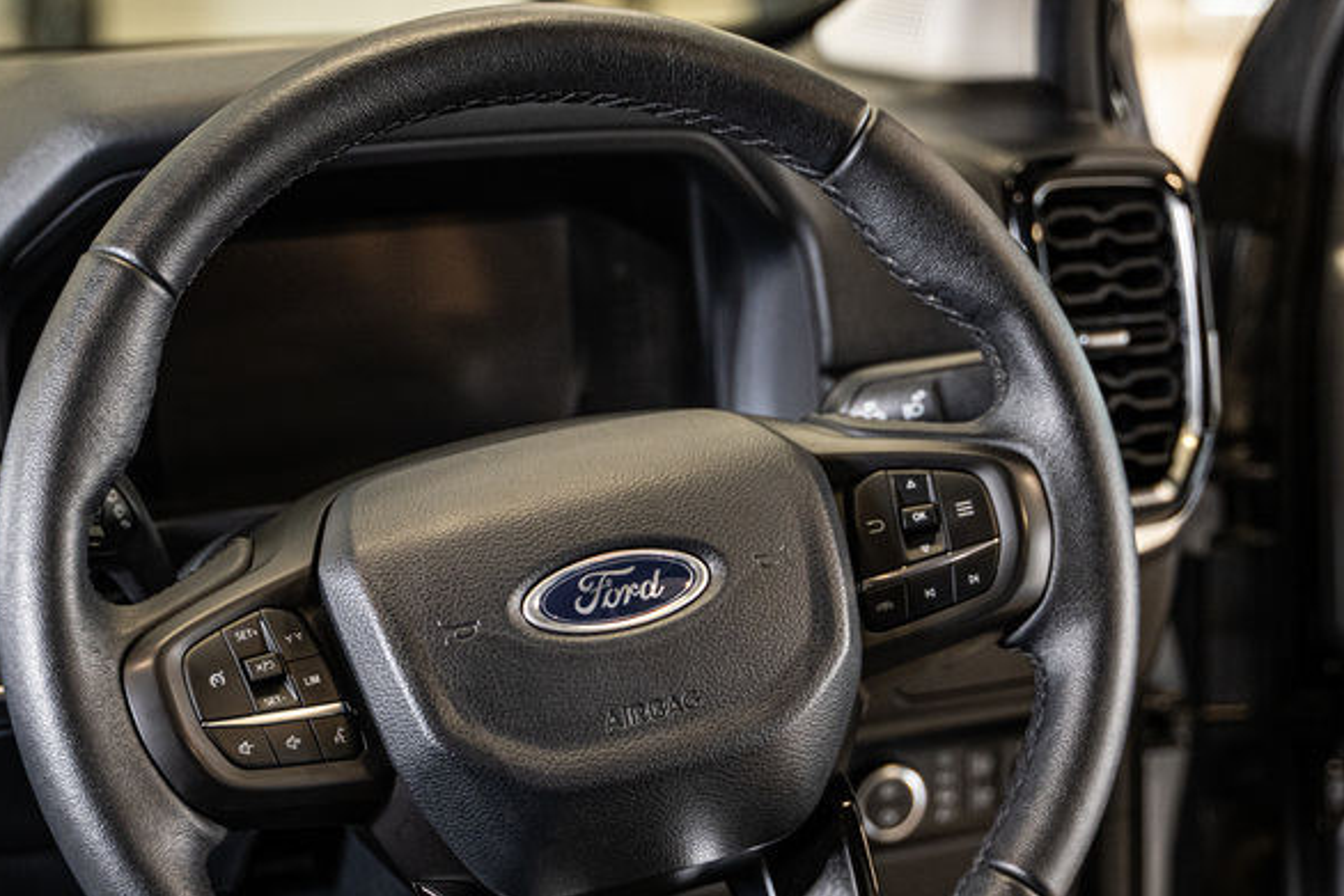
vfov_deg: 16.6
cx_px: 593
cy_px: 614
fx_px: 3062
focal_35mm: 82
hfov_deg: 24.7
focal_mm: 47
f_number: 2.8
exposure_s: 1/160
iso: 1600
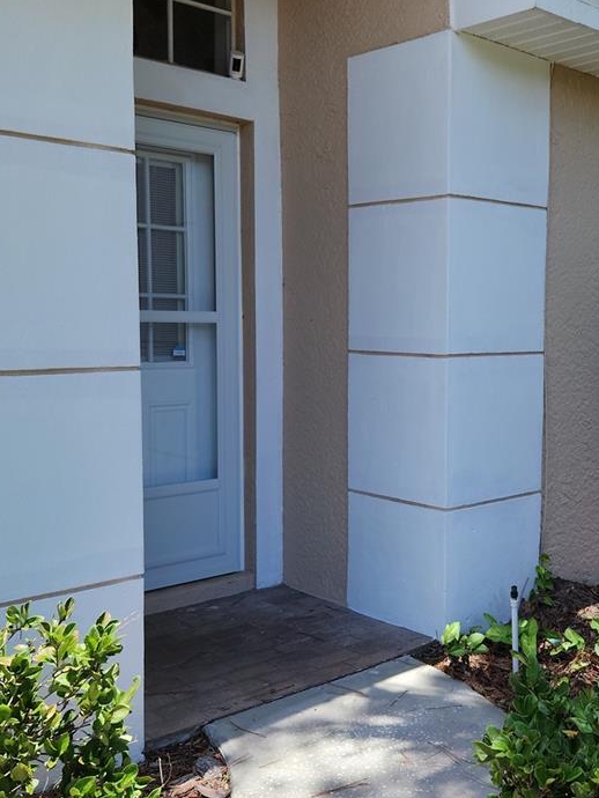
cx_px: 456
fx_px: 922
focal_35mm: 40
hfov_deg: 35.1
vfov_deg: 46.8
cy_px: 394
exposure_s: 1/664
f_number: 1.8
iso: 20
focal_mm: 5.4
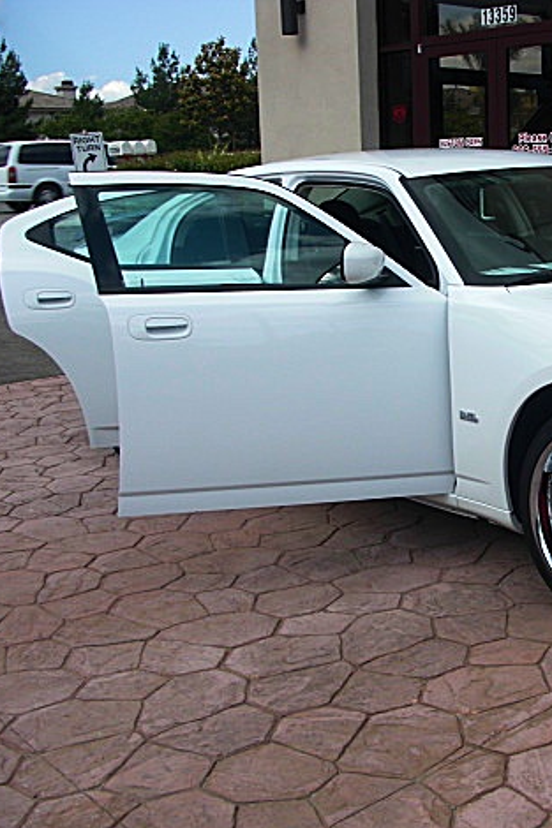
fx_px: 1174
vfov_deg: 38.9
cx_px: 513
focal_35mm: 51
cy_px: 421
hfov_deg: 25.5
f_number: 7.9
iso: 50
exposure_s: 1/125
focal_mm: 6.3
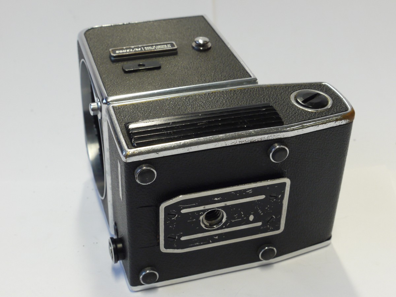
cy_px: 148
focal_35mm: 58
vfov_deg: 25.2
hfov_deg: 33.2
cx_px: 198
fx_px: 664
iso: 800
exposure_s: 1/25
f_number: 10
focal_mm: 29
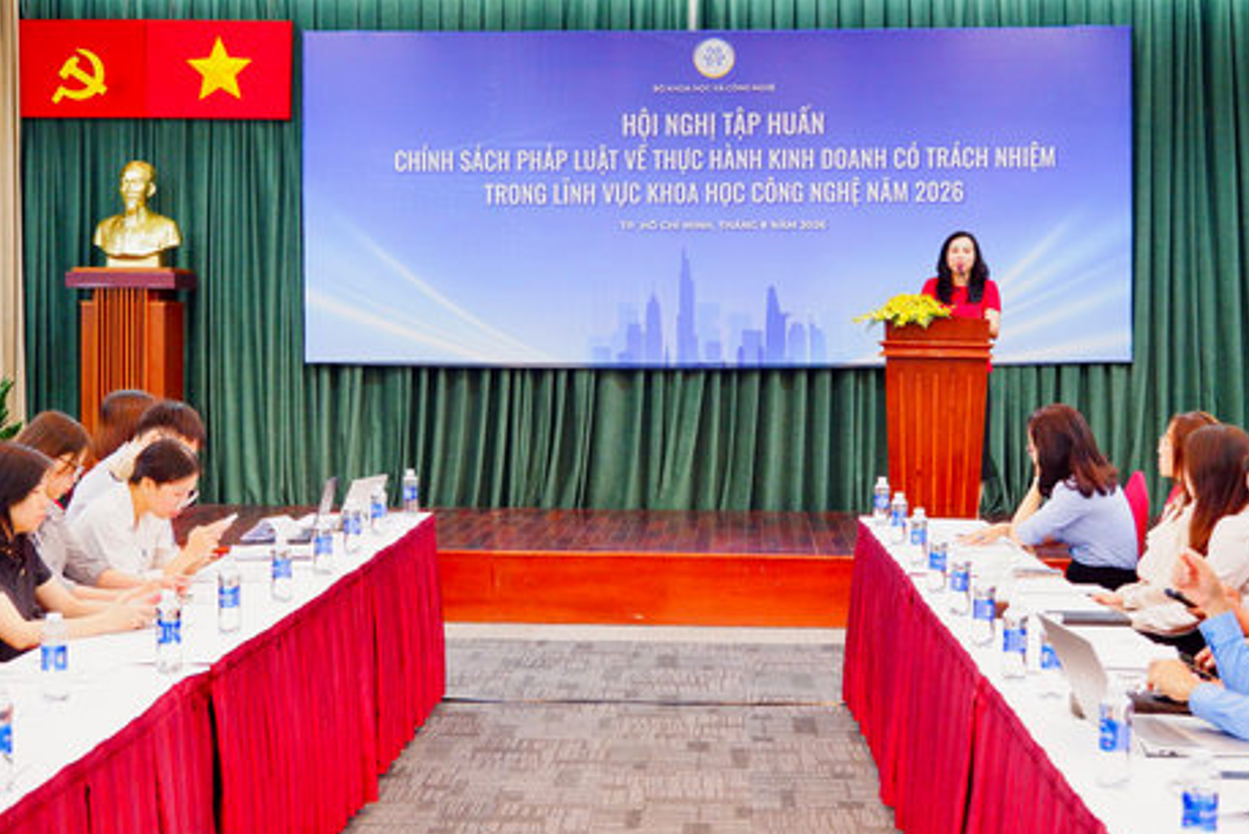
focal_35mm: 53
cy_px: 379
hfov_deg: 37.5
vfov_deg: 25.5
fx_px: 1840
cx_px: 649
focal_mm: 30.8
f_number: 4
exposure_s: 1/45
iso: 2000
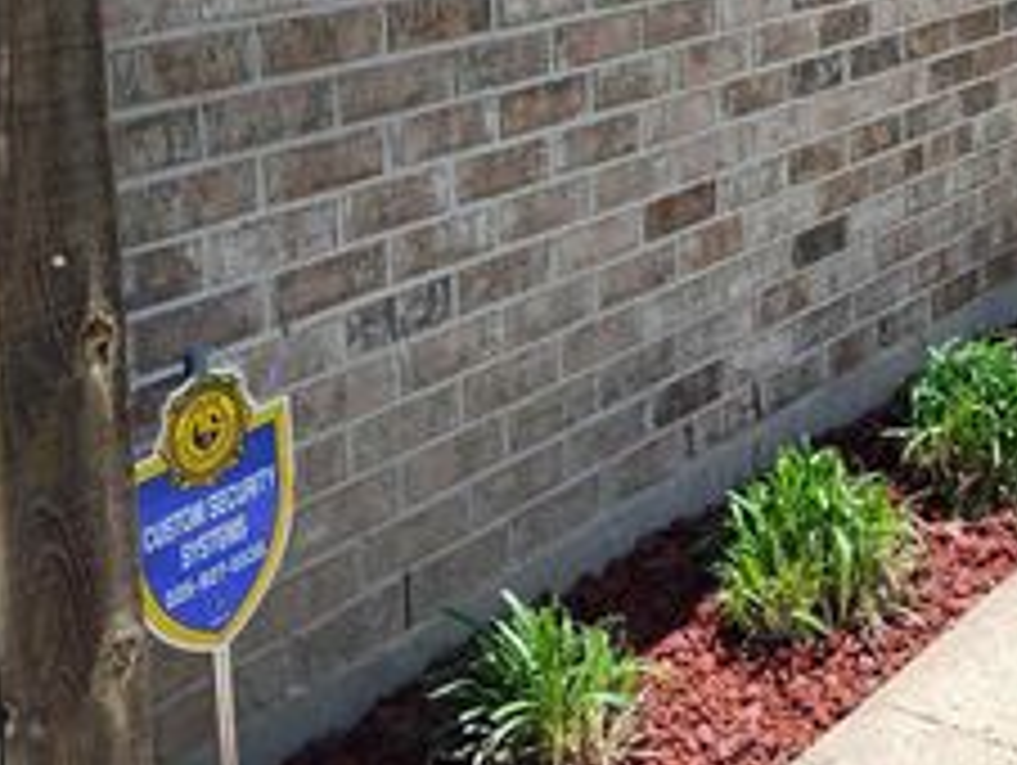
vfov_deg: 22.9
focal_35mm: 62
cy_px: 36
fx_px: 1823
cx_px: 860
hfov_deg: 30.2
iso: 100
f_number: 1.8
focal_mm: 4.26
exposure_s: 1/461
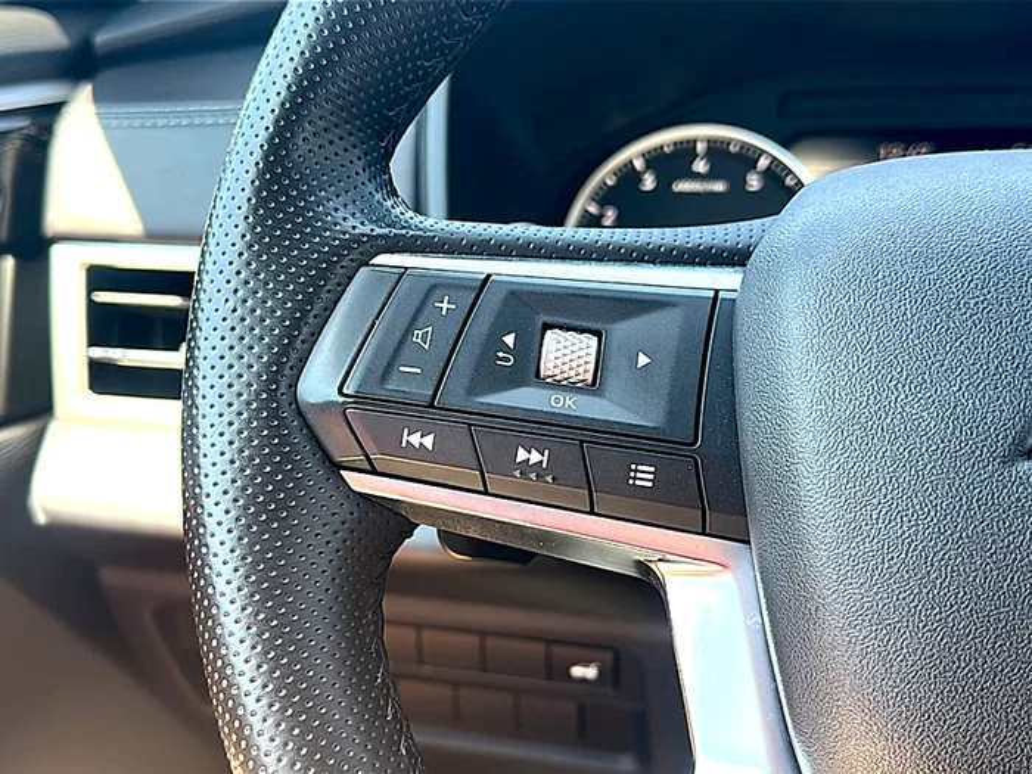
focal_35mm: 35
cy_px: 387
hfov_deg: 52.6
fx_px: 1043
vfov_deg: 40.7
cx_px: 516
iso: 100
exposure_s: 1/172
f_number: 1.78
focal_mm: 6.86
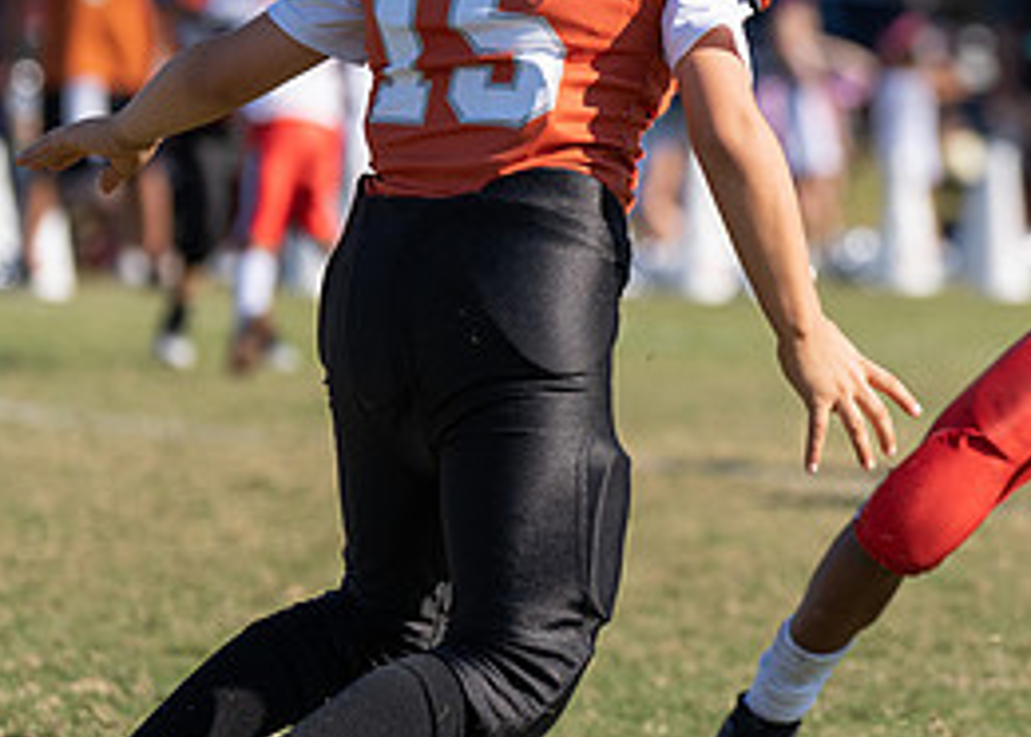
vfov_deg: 4.5
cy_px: 183
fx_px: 9316
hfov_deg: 6.3
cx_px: 1037
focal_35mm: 318
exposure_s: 1/3200
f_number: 2.8
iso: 160
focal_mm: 111
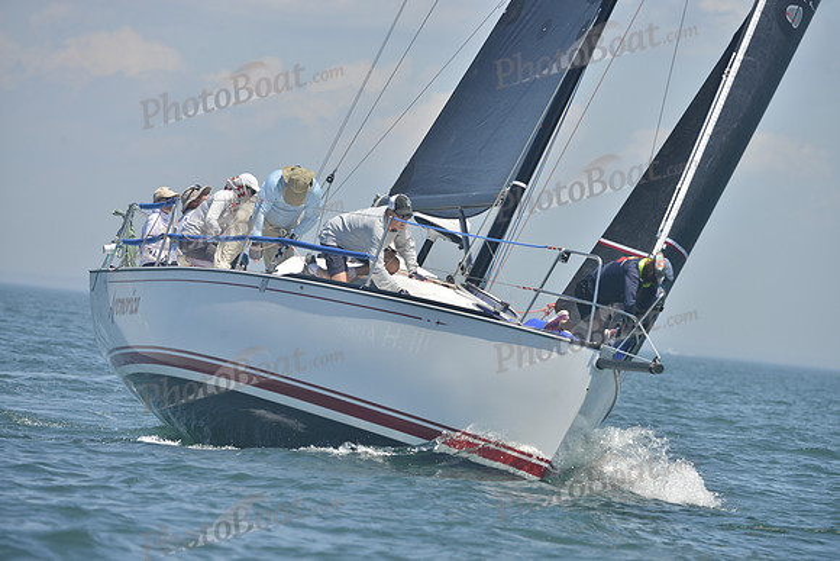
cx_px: 420
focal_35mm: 350
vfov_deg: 3.9
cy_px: 280
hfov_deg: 5.9
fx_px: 8168
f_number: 7.1
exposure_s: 1/1000
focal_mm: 350
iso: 280
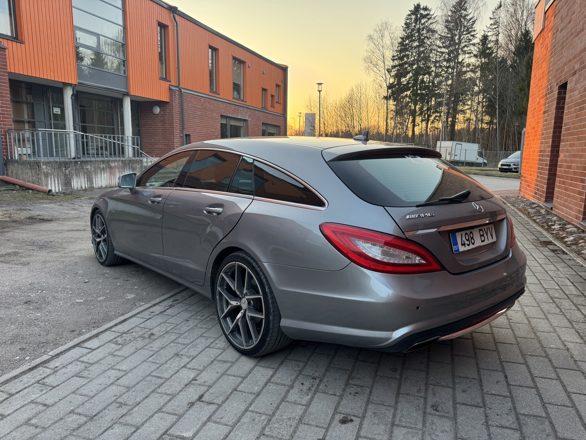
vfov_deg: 56.8
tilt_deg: -9.3
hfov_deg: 71.6
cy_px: 220
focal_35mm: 24
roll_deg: -0.2
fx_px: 406
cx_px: 293
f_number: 1.78
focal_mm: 6.76
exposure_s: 1/162
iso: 100
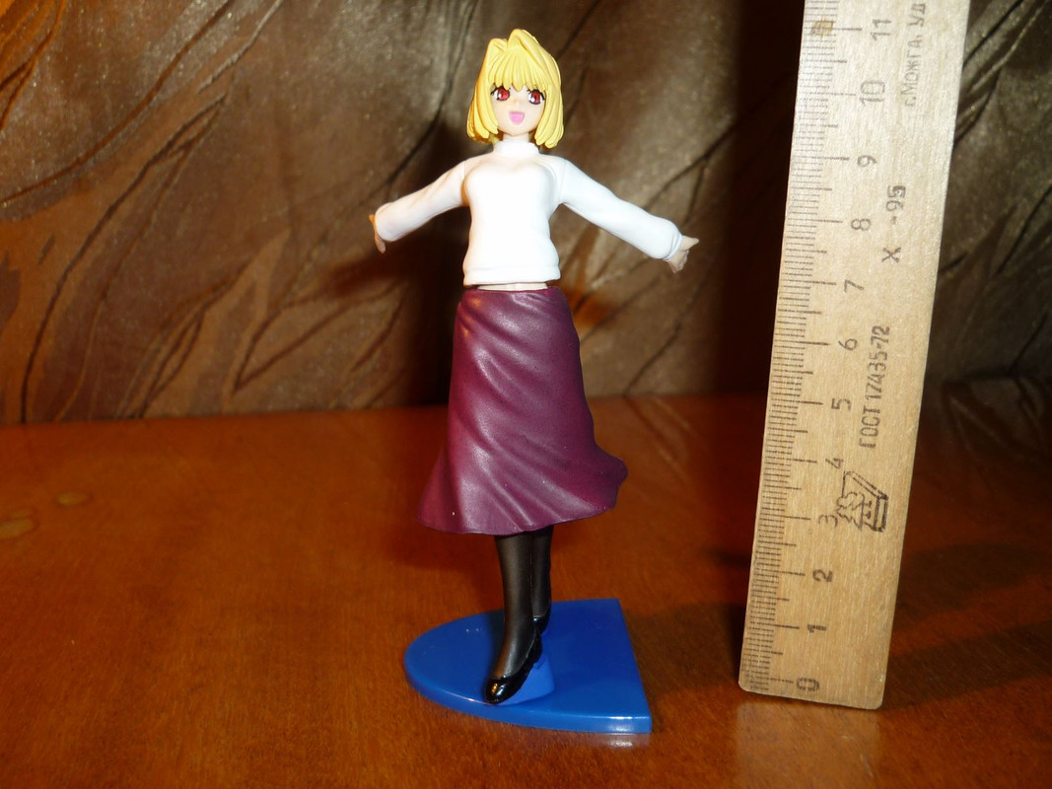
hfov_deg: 55.4
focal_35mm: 33
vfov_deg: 42.9
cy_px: 394
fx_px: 1003
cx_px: 526
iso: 100
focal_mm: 5.5
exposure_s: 1/30
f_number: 2.8
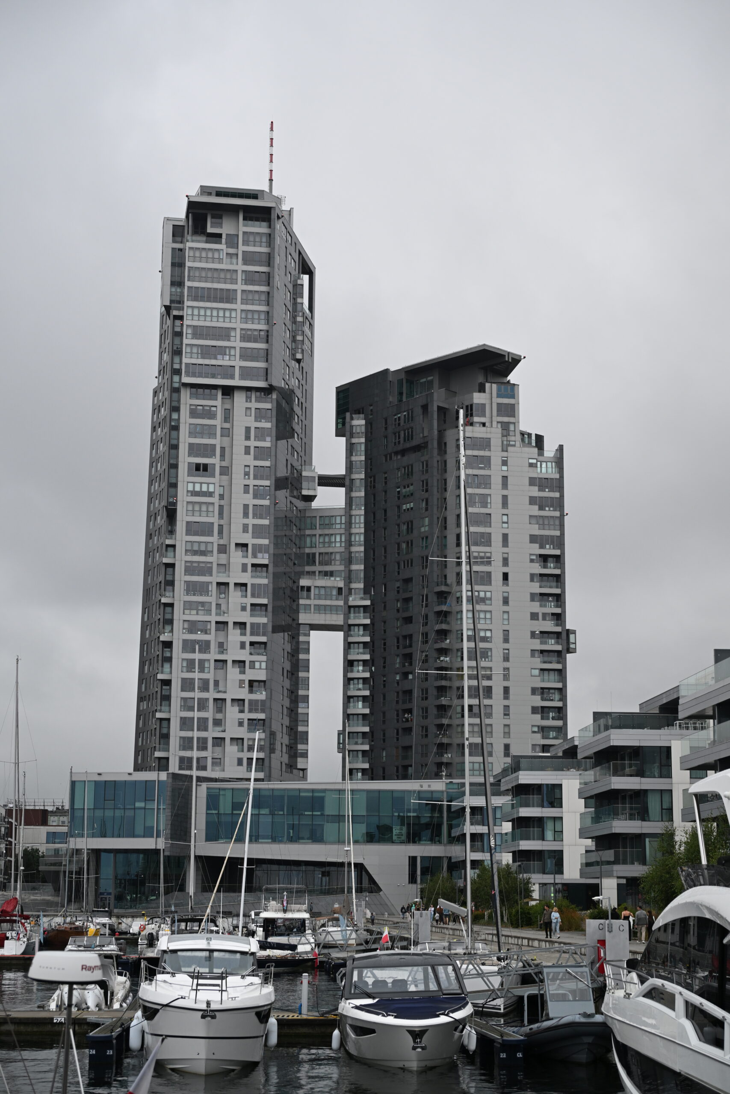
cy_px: 547
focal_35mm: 54
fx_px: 1642
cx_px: 365
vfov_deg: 36.9
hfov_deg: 25.1
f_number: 4
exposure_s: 1/320
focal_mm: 54
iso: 400
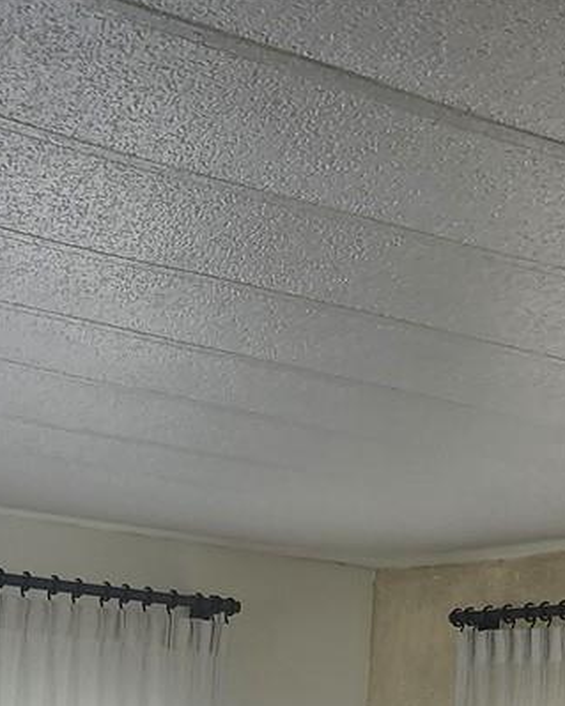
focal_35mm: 90
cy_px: 1053
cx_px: 264
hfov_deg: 17.1
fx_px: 1882
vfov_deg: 18.8
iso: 320
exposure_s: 1/120
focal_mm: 5.54
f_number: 1.8
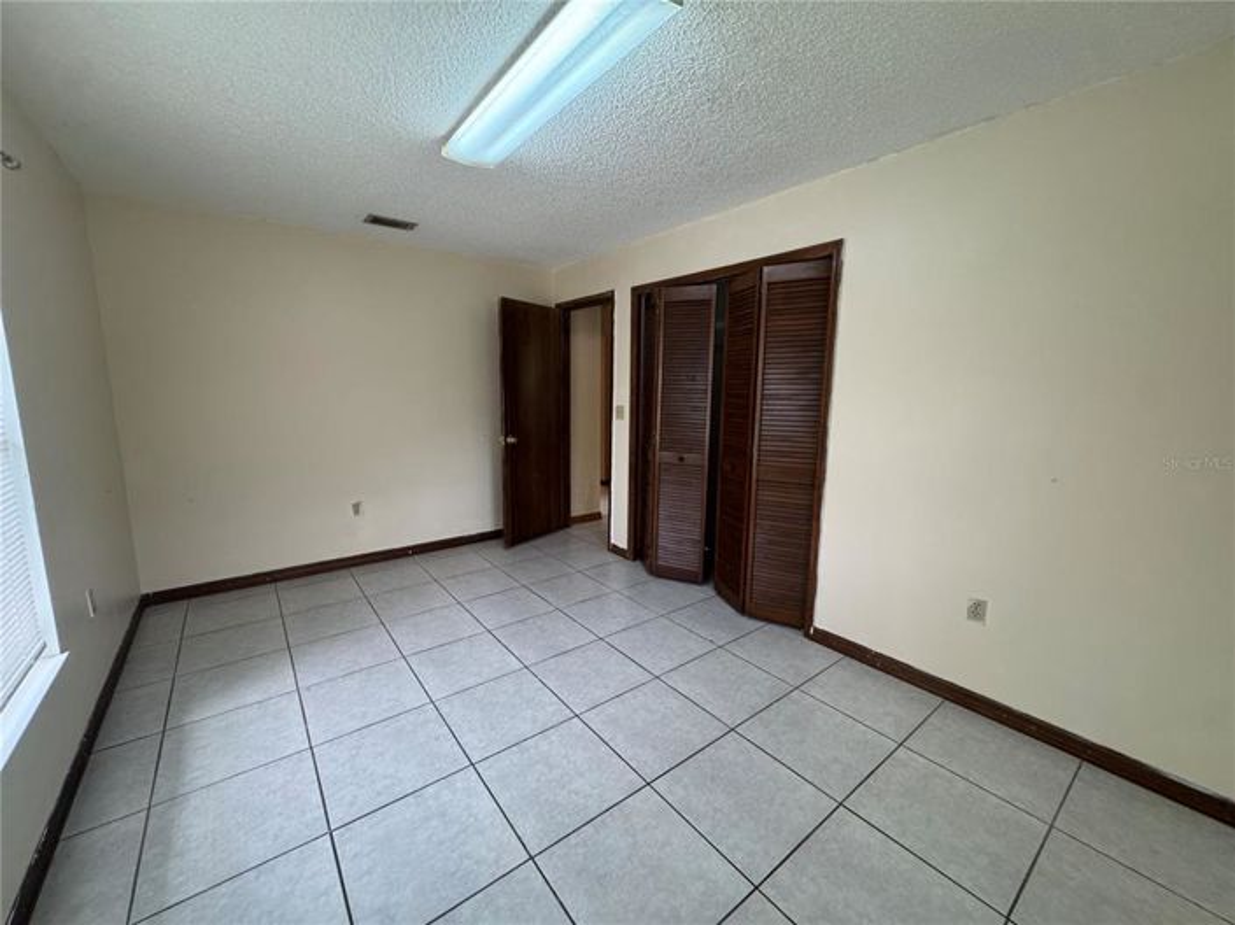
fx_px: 499
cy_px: 462
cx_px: 618
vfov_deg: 85.6
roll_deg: -0.8
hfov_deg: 102.1
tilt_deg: -9.0
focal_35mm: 14
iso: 250
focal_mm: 2.22
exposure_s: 1/120
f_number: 2.2
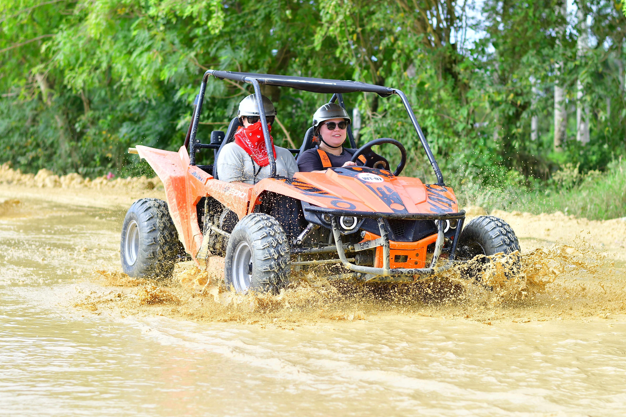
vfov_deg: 15.5
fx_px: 1530
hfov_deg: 23.1
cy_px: 221
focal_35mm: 88
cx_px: 318
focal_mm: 50
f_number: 2.8
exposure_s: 1/1250
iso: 100
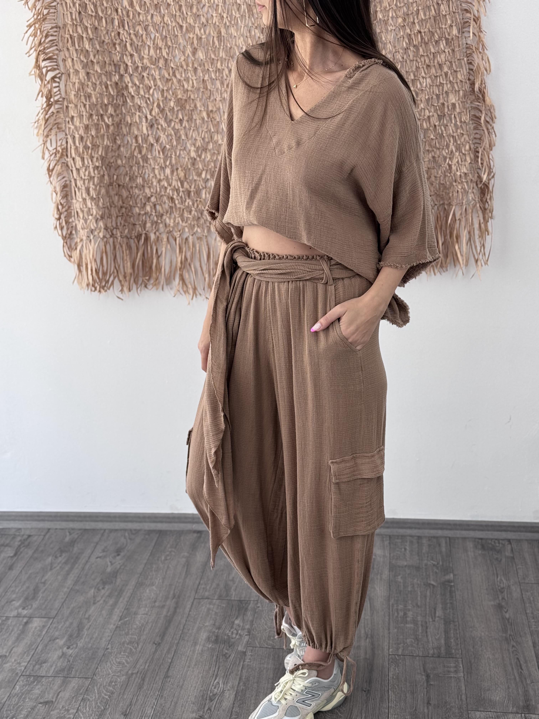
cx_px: 270
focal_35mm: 48
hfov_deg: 30.3
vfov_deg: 39.7
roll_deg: +1.2
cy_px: 360
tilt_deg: -17.5
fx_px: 997
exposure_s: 1/121
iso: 50
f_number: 1.78
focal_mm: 6.76
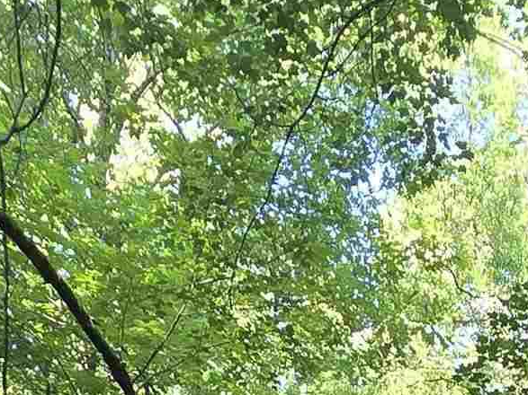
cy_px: 888
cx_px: 552
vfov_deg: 15.2
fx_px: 1037
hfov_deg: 26.7
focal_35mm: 68
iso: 125
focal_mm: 2.2
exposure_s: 1/60
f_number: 2.2
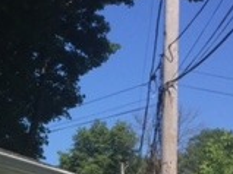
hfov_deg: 15.4
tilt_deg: +0.3
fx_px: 787
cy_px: 276
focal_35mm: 117
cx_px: -126
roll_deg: -0.3
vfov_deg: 12.0
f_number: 2.2
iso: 32
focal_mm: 4.15
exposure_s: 1/3597
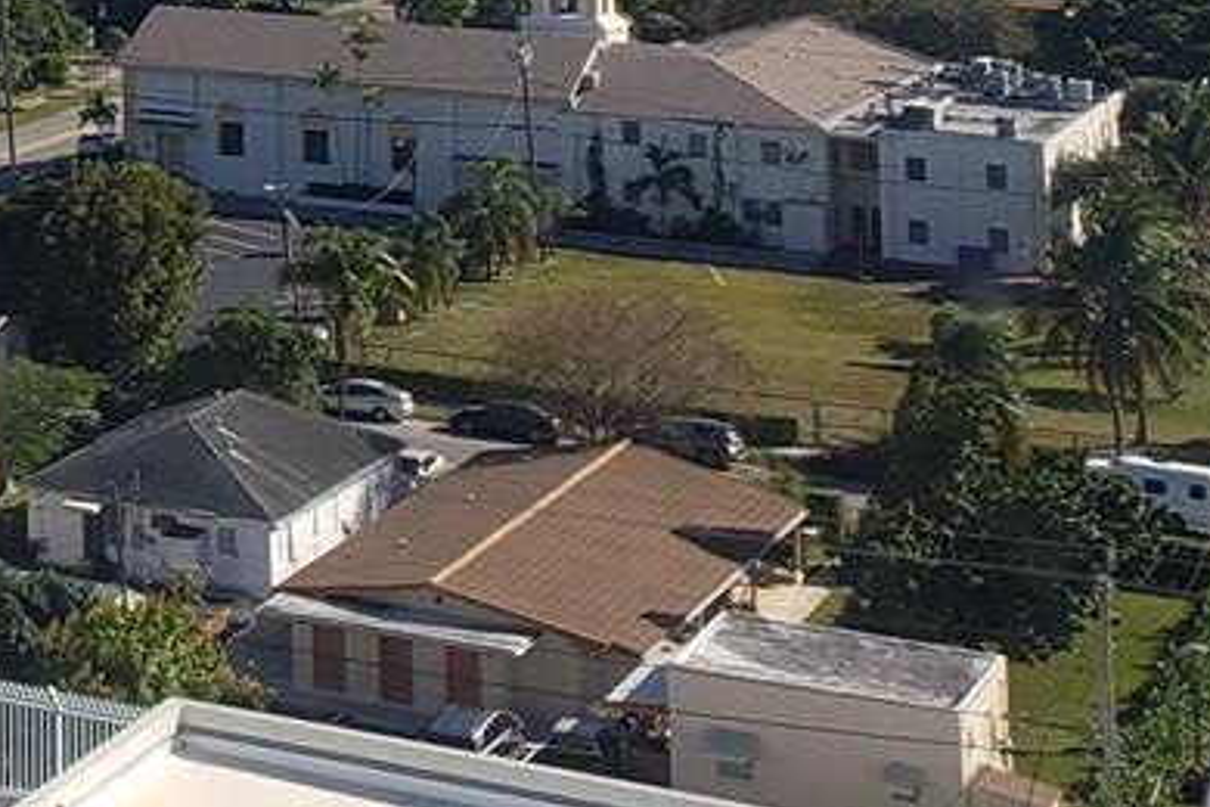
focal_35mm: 111
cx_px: -1126
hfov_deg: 15.3
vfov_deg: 11.4
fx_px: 3731
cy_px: -683
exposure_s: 1/649
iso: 50
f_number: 2.4
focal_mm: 4.3
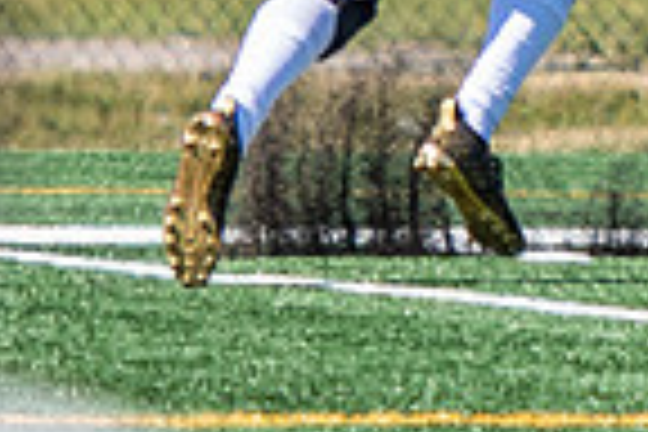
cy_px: -298
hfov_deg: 1.0
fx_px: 35871
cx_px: 1623
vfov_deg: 0.7
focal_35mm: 1993
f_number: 2.8
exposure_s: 1/2000
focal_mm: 145
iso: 160
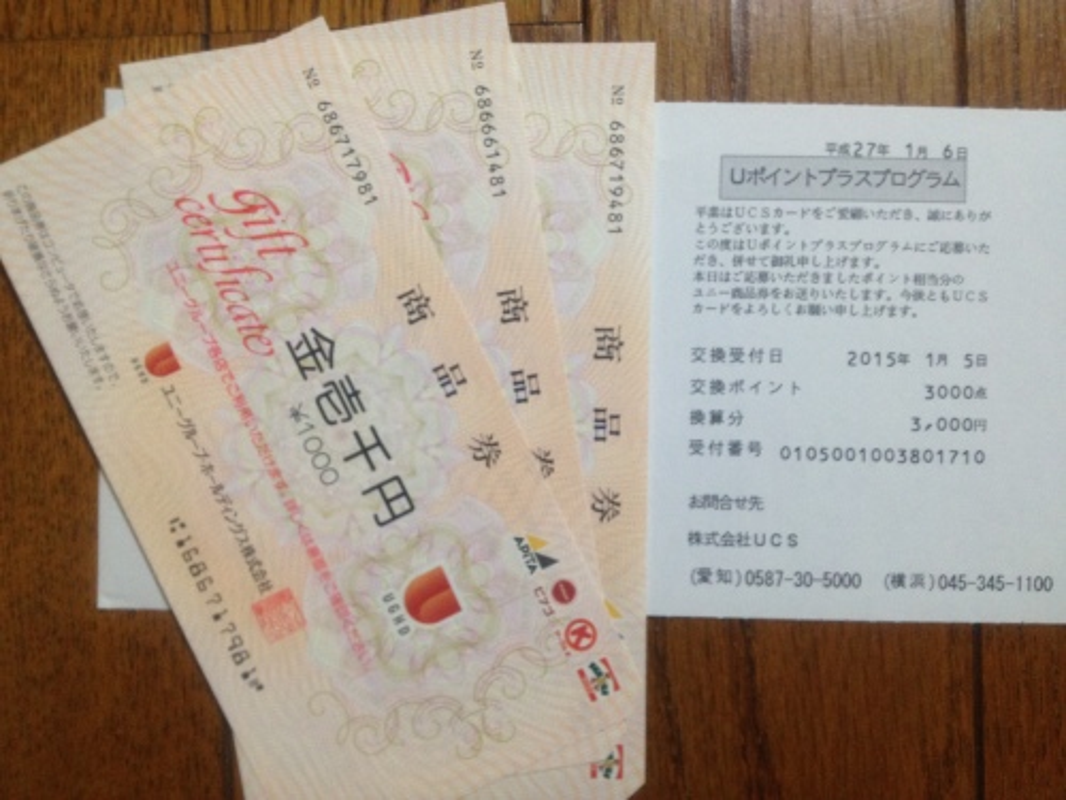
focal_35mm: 35
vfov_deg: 40.7
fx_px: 1078
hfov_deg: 52.6
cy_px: 400
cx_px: 533
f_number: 2.4
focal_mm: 4.28
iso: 160
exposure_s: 1/20
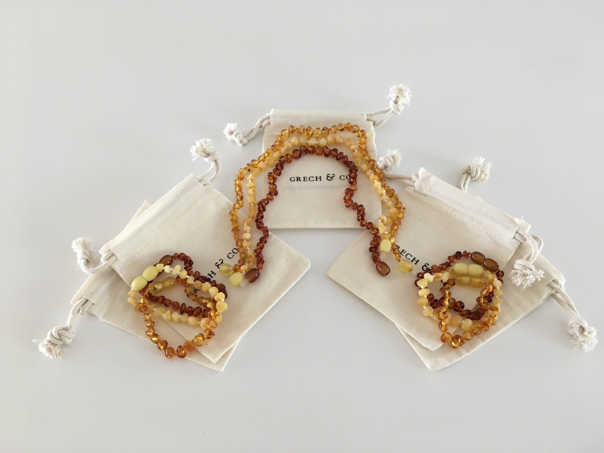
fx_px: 506
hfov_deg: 61.7
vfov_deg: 48.2
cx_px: 302
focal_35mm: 29
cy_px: 226
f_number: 2.2
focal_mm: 4.15
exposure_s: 1/33
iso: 40
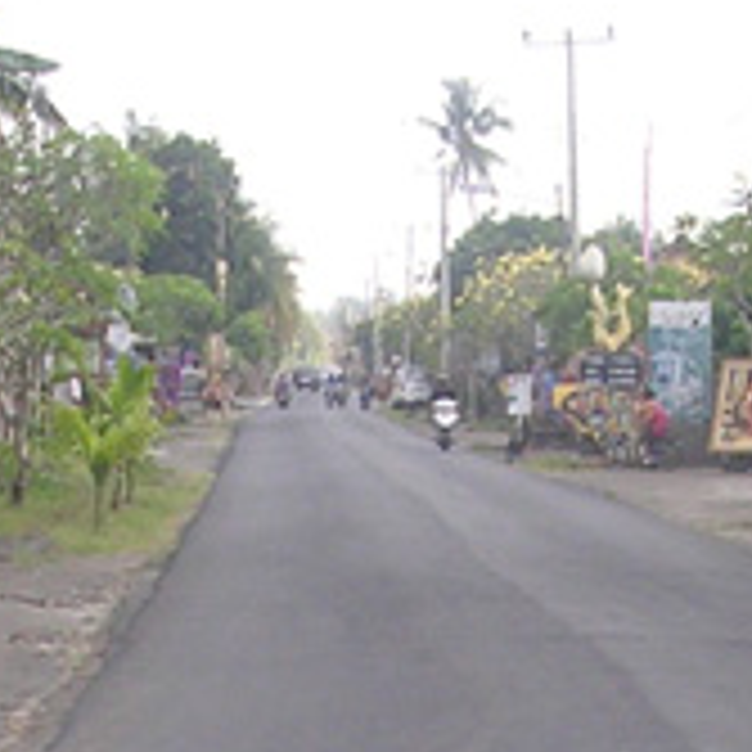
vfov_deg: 10.5
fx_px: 3957
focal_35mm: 161
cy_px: 1067
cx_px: 329
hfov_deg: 10.9
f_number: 2.8
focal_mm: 5.8
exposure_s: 1/276
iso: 50
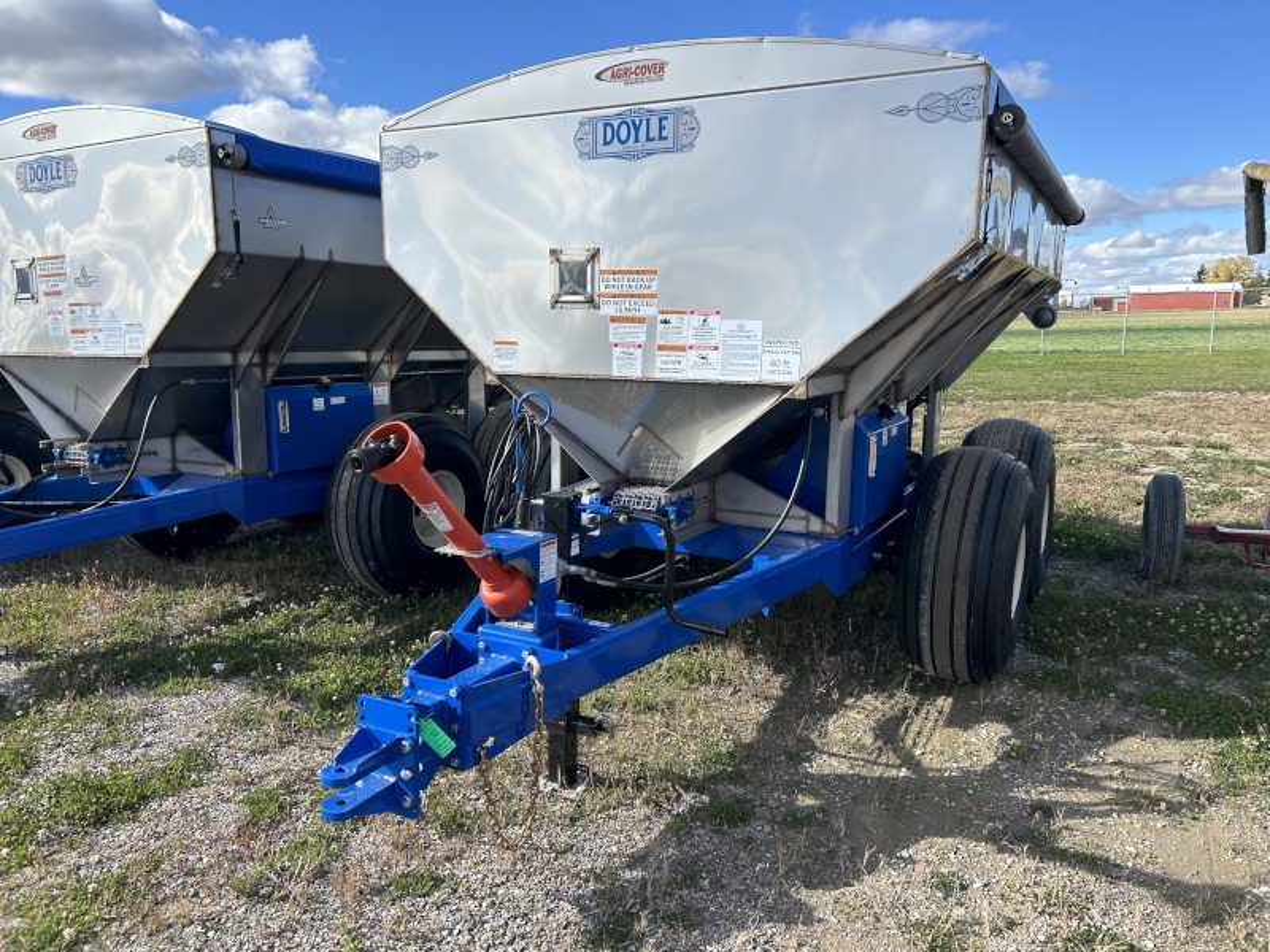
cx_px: 635
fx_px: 954
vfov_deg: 53.1
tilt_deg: -9.1
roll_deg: +1.3
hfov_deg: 67.3
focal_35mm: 26
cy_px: 476
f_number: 1.5
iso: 50
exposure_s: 1/2571
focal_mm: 5.7
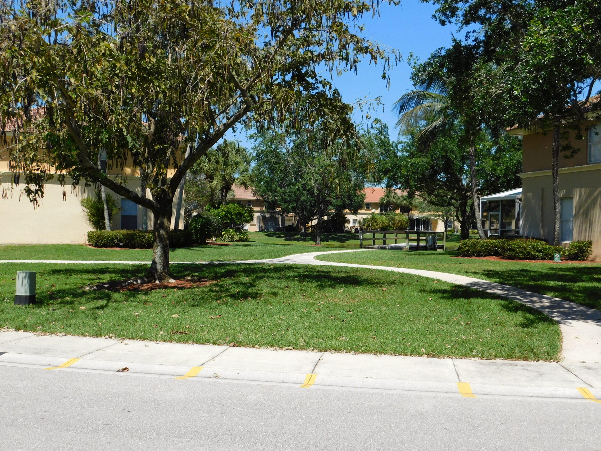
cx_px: 300
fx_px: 625
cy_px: 226
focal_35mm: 36
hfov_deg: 51.4
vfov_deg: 39.7
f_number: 3.5
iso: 125
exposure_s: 1/1250
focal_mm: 6.3
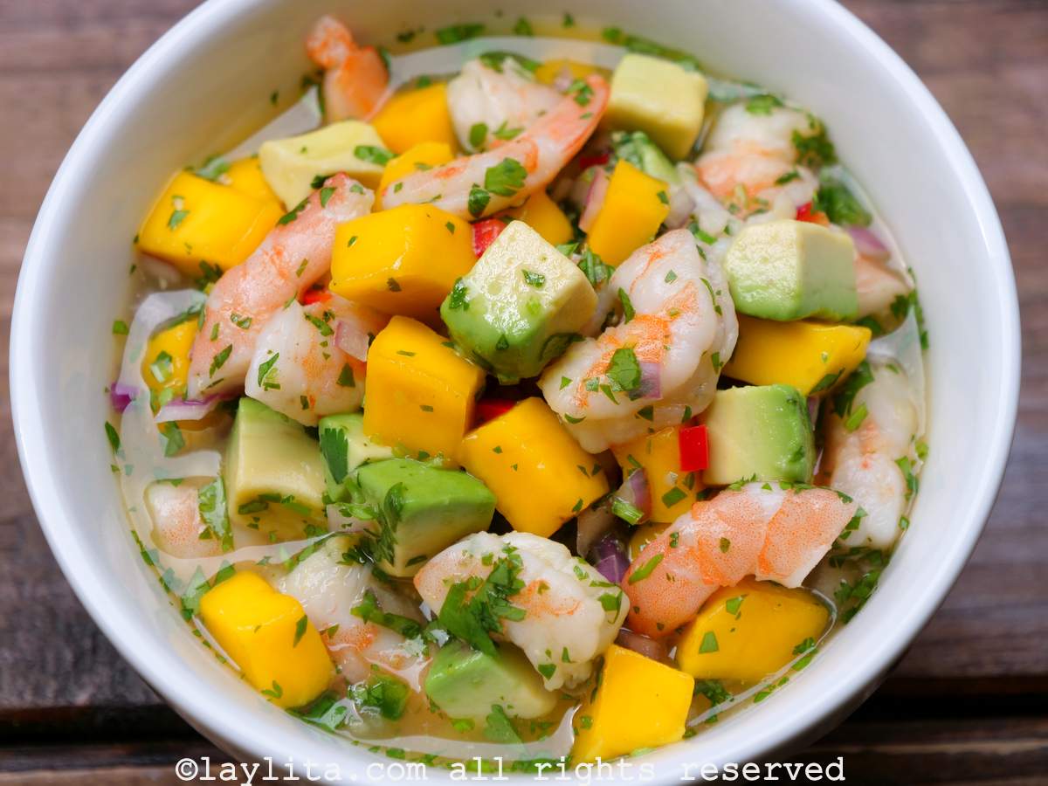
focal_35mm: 120
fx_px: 3633
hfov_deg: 16.4
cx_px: 524
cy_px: 393
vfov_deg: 12.3
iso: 200
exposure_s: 1/250
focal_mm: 60
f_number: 4.5
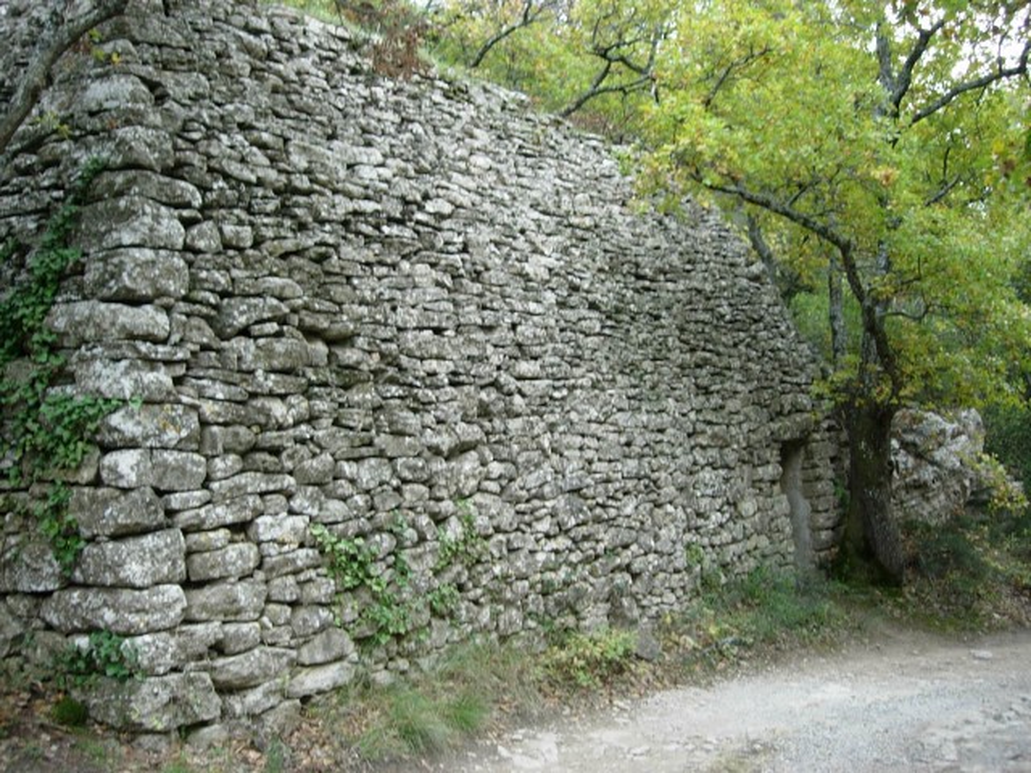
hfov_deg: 49.0
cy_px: 386
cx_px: 516
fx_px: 1132
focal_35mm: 38
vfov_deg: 37.7
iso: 64
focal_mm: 7.8
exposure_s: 1/55.3
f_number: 2.8
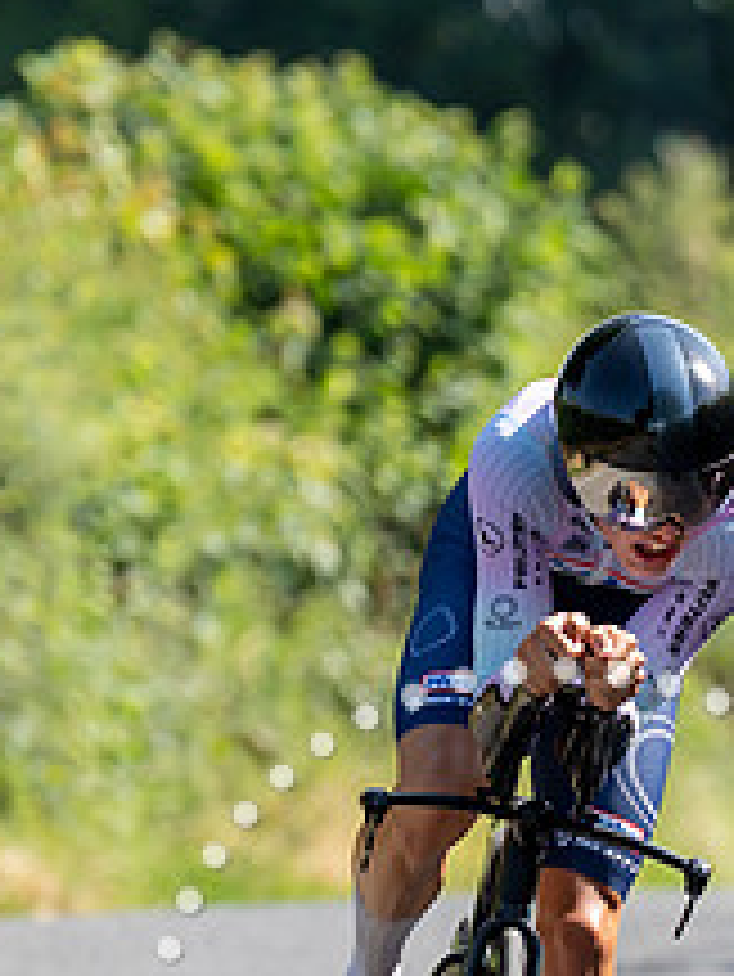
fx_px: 22934
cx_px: 621
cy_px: 1193
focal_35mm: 812
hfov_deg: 1.8
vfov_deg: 2.4
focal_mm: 182
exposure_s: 1/640
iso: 125
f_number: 3.5
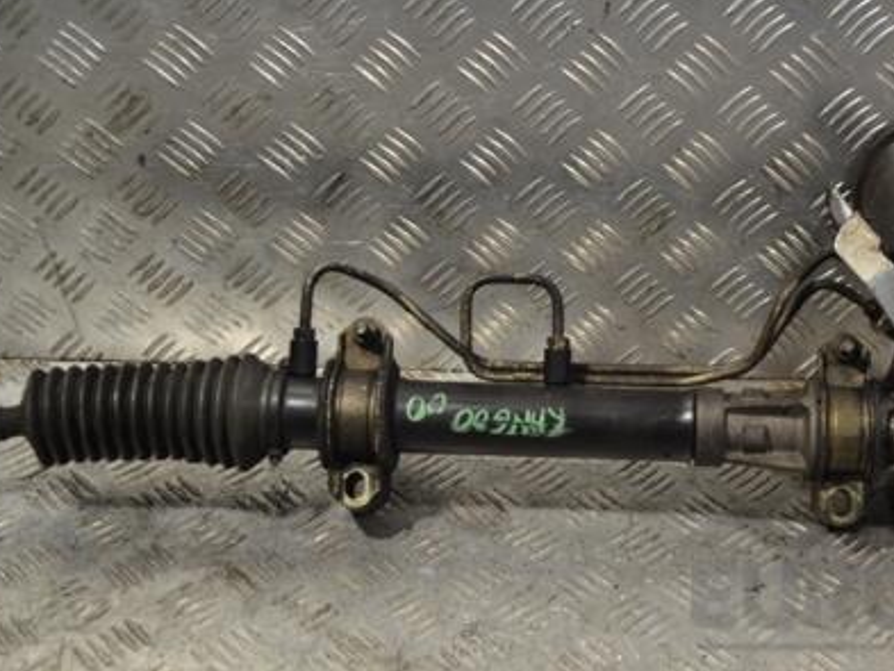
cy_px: 291
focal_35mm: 66
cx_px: 648
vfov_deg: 22.3
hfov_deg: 29.0
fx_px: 1705
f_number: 4.5
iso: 110
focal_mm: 30
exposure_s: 1/30
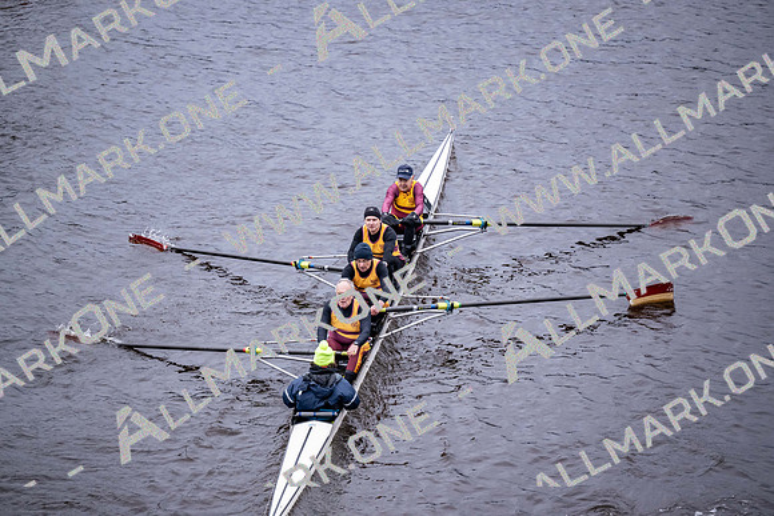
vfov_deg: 6.9
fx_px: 4301
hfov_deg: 10.3
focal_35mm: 200
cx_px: 387
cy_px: 258
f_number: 2.8
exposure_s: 1/2000
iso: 2800
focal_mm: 200
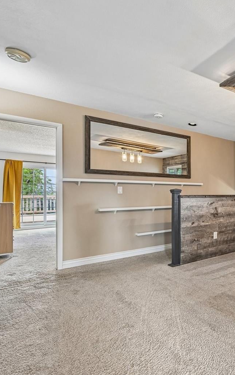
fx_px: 225
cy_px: 187
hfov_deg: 46.5
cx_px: 233
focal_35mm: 22
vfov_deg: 79.7
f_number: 8
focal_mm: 14
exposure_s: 1/10
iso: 400
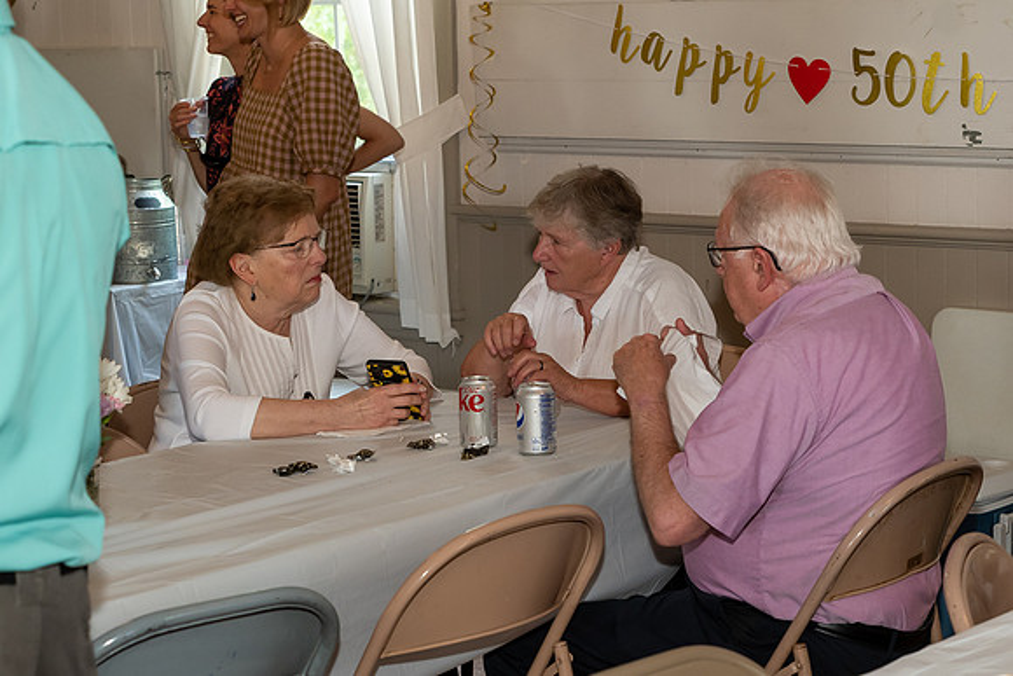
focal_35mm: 82
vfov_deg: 16.6
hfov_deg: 24.7
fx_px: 2312
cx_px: 545
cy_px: 299
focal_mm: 45
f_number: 4
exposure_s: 1/125
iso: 1000
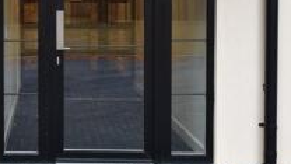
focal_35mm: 72
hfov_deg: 28.3
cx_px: 34
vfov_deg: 16.5
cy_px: 13
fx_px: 556
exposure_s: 1/60
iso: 100
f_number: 4
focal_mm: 20
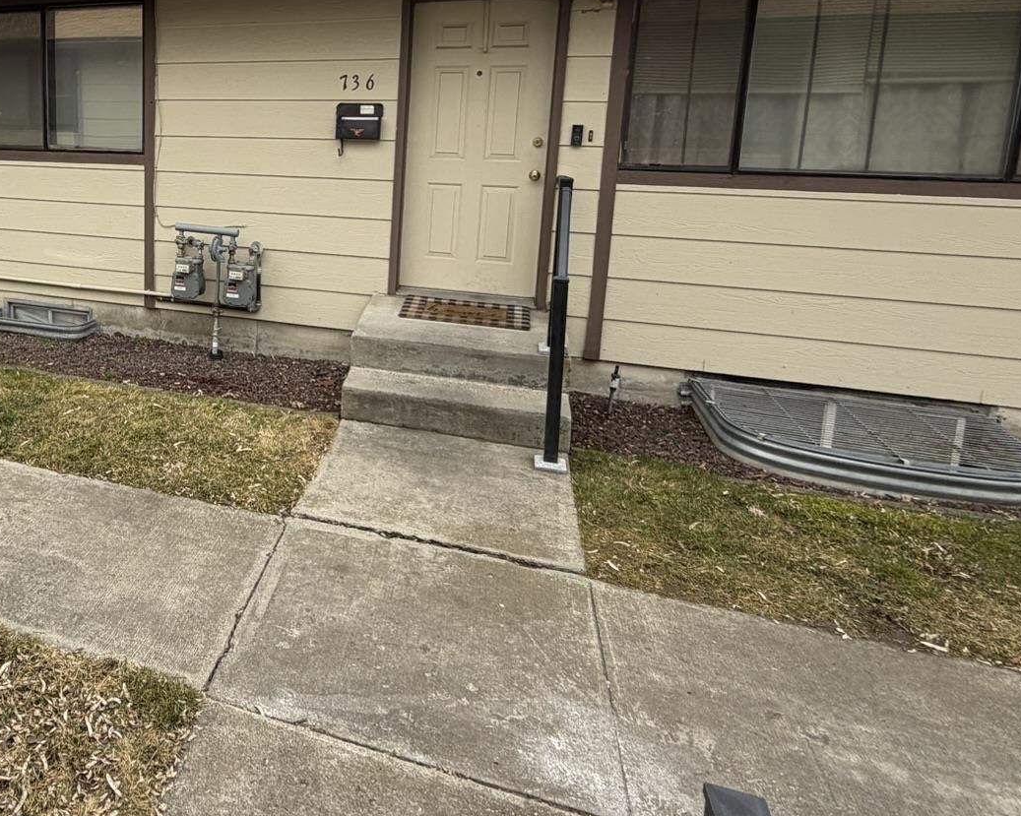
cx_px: 144
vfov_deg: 51.4
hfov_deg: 57.1
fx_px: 816
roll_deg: +0.4
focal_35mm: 27
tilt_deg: -8.6
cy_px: 225
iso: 40
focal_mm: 2.22
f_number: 2.2
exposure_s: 1/159
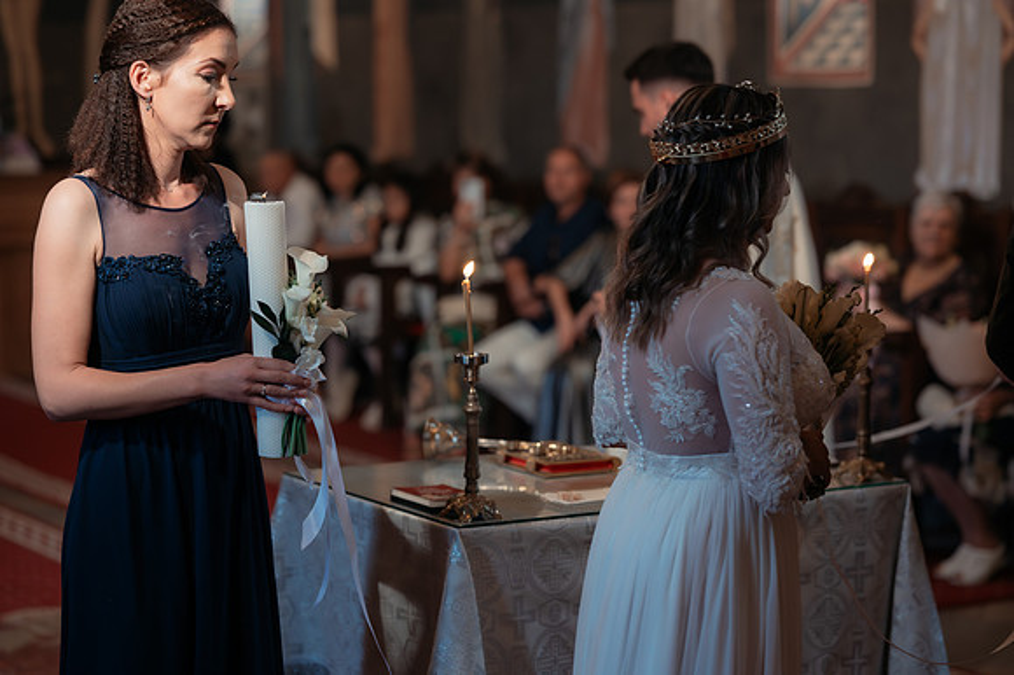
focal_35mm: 85
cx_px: 507
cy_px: 338
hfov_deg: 23.9
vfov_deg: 16.1
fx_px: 2393
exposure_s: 1/250
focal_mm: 85
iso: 1600
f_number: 2.5
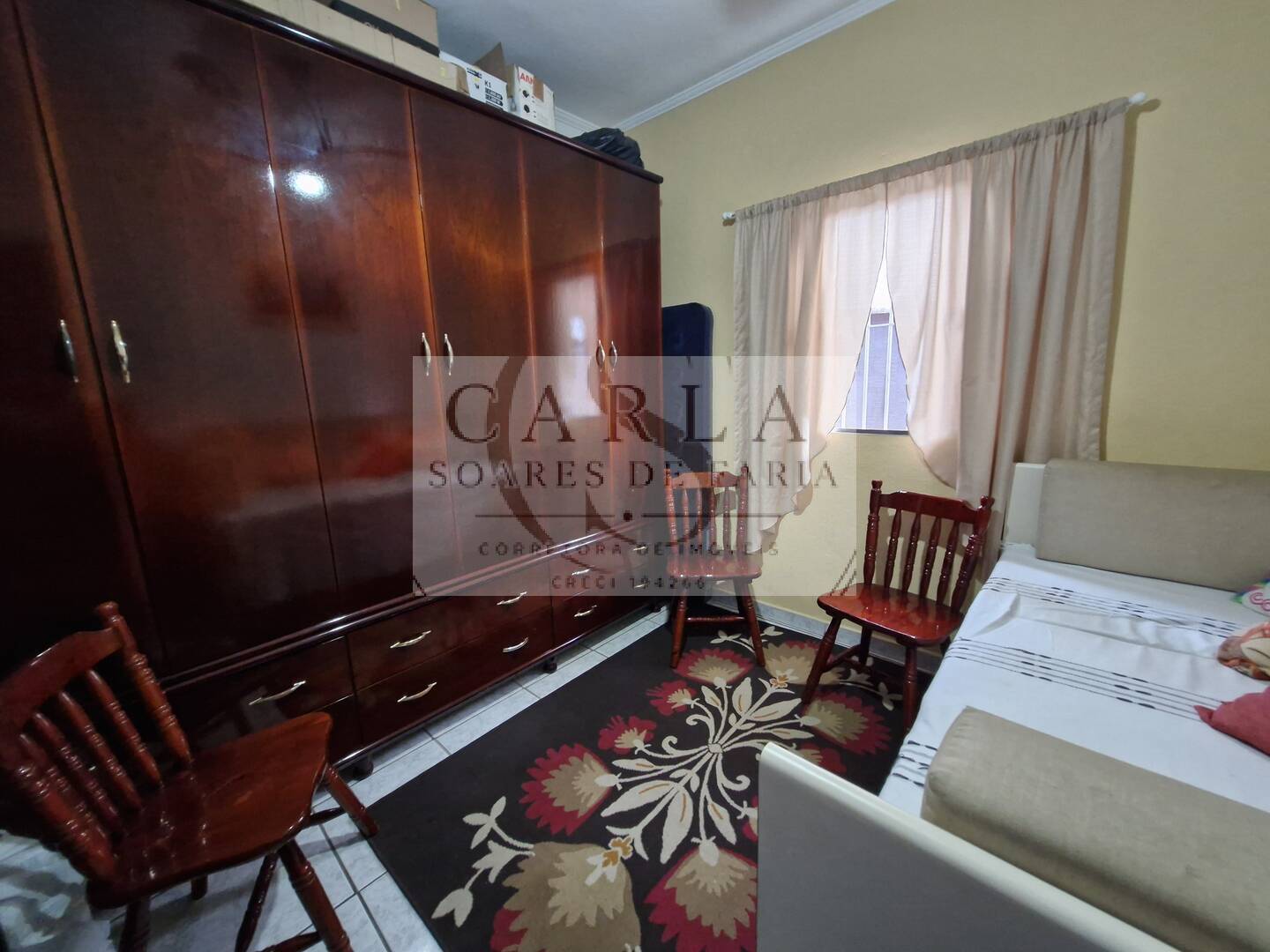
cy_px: 476
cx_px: 635
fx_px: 477
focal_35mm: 13
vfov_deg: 89.9
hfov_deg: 106.2
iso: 640
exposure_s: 1/25
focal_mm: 1.74
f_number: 2.2
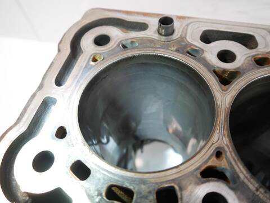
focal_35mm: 30
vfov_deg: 46.8
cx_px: 135
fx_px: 234
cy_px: 102
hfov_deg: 60.0
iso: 1600
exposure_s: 1/125
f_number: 3.5
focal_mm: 15
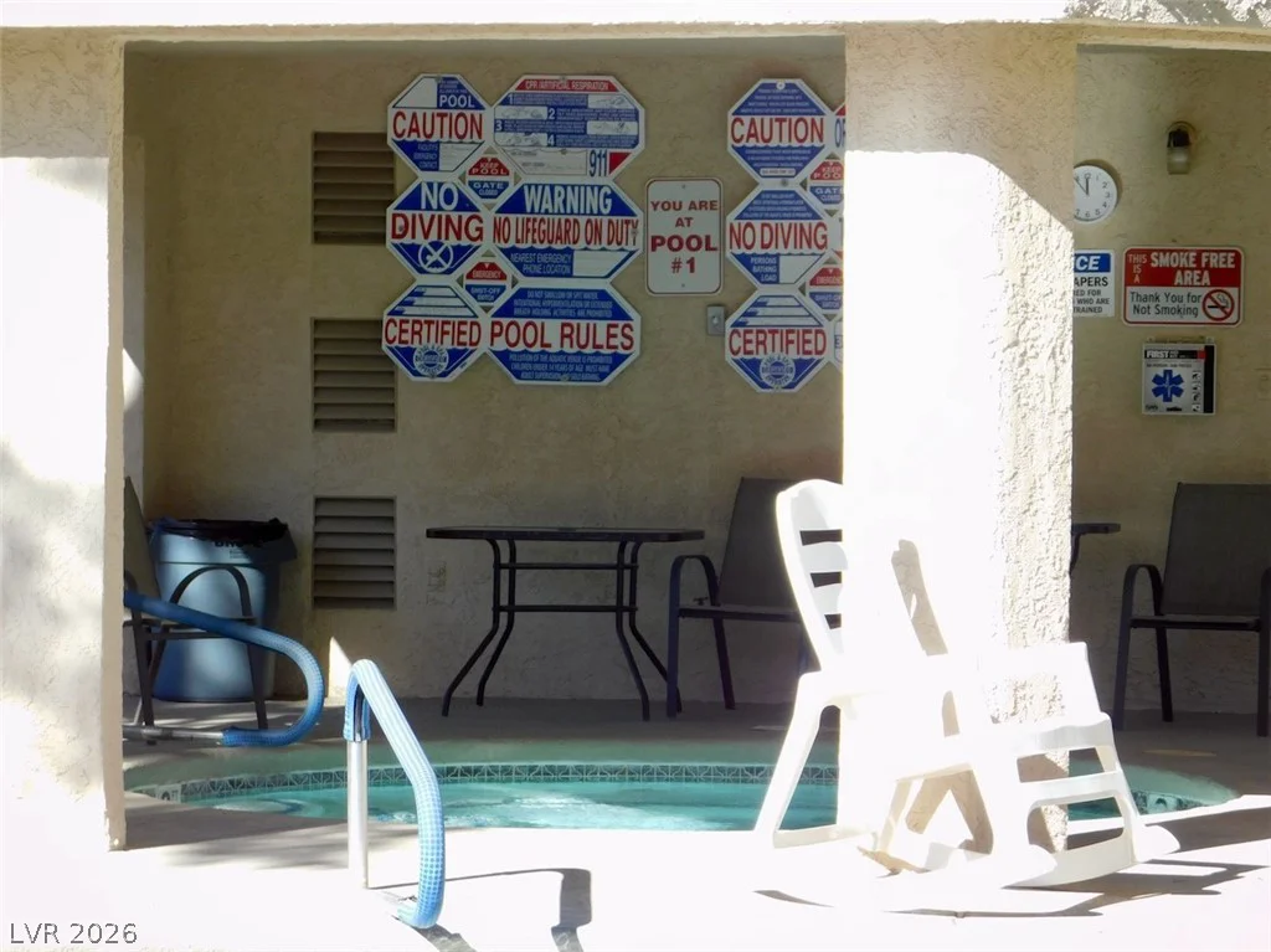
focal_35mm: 134
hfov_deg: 14.7
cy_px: 476
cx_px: 636
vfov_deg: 11.1
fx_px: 4918
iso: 125
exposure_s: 1/200
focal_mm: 23.7
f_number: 5
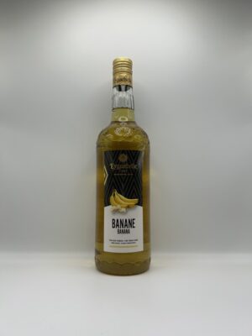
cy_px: 168
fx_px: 252
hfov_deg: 53.1
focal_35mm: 26
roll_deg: -0.9
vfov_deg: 67.3
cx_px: 126
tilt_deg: +3.6
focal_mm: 5.7
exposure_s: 1/820
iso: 50
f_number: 1.5
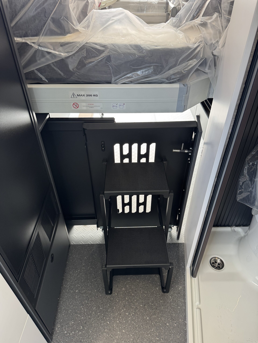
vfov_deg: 71.6
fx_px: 239
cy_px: 172
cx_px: 129
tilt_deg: -36.3
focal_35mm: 24
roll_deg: +0.9
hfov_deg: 56.8
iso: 125
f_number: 1.78
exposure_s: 1/121
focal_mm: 6.76
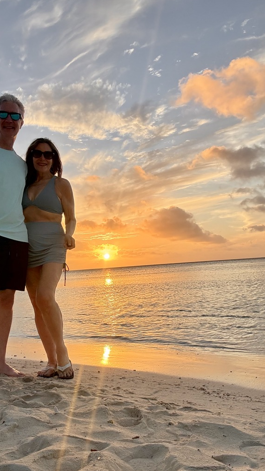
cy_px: 234
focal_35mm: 33
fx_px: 412
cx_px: 123
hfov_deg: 35.6
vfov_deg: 59.5
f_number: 1.9
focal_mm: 2.69
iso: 40
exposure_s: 1/818
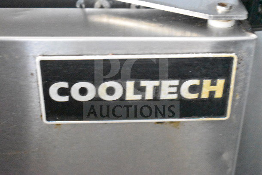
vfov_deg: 20.2
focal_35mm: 68
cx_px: 131
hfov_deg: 29.9
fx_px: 491
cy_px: 88
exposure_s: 1/20
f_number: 5
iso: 25600
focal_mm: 45
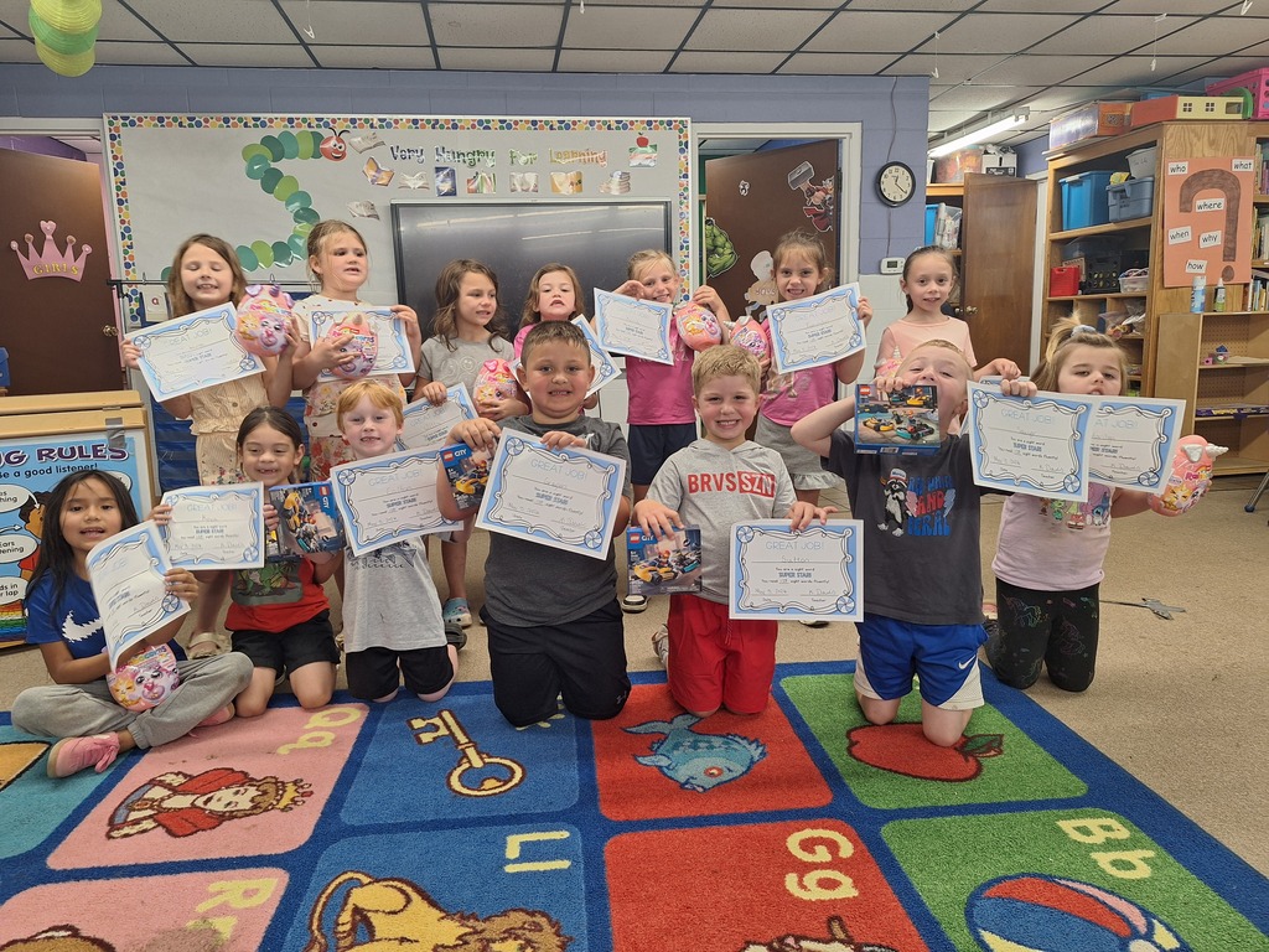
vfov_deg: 58.9
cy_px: 476
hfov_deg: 73.9
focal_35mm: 23
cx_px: 634
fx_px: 843
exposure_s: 1/40
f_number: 1.8
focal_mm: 5.54
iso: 100
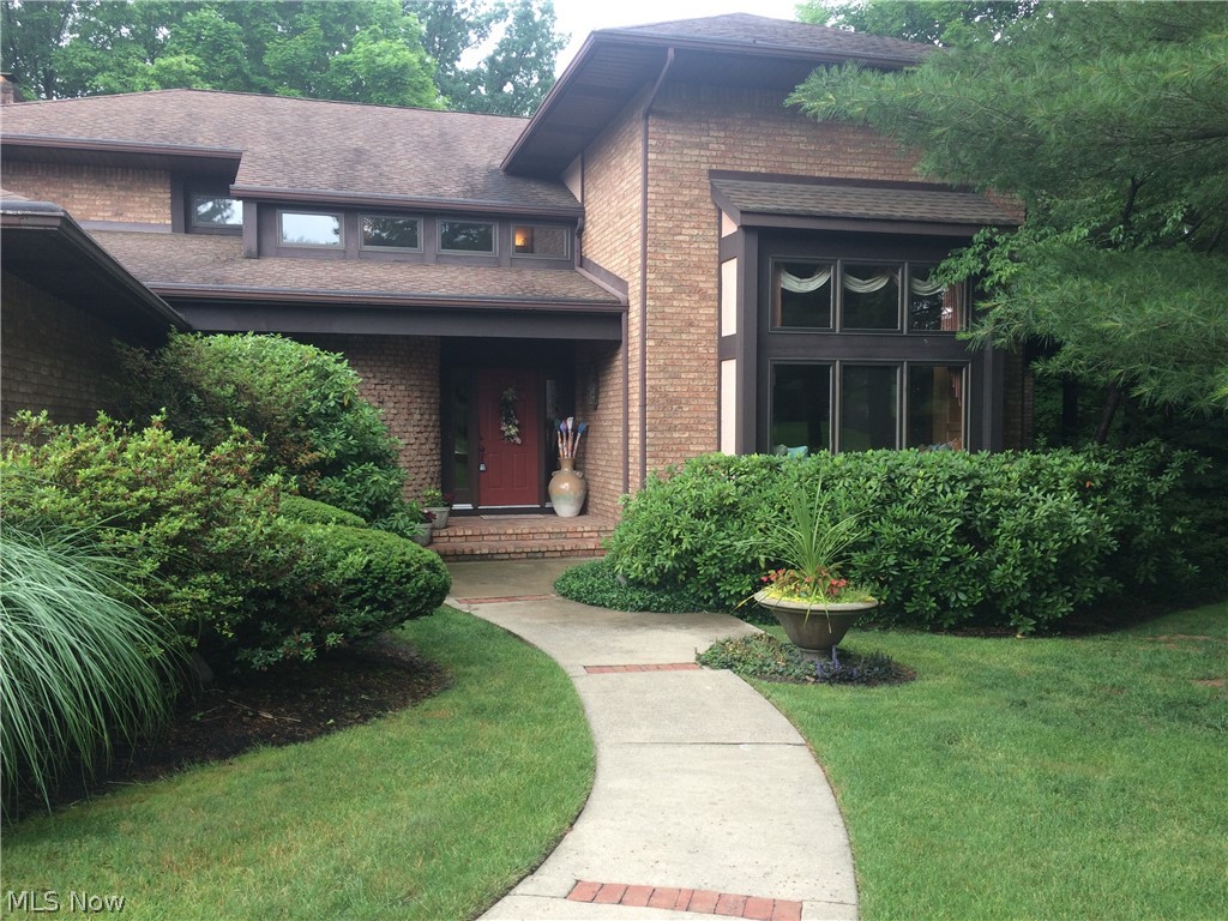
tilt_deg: -2.9
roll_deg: -0.1
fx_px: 1029
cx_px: 614
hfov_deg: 61.7
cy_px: 460
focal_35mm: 29
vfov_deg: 48.2
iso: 32
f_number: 2.2
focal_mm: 4.15
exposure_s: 1/120
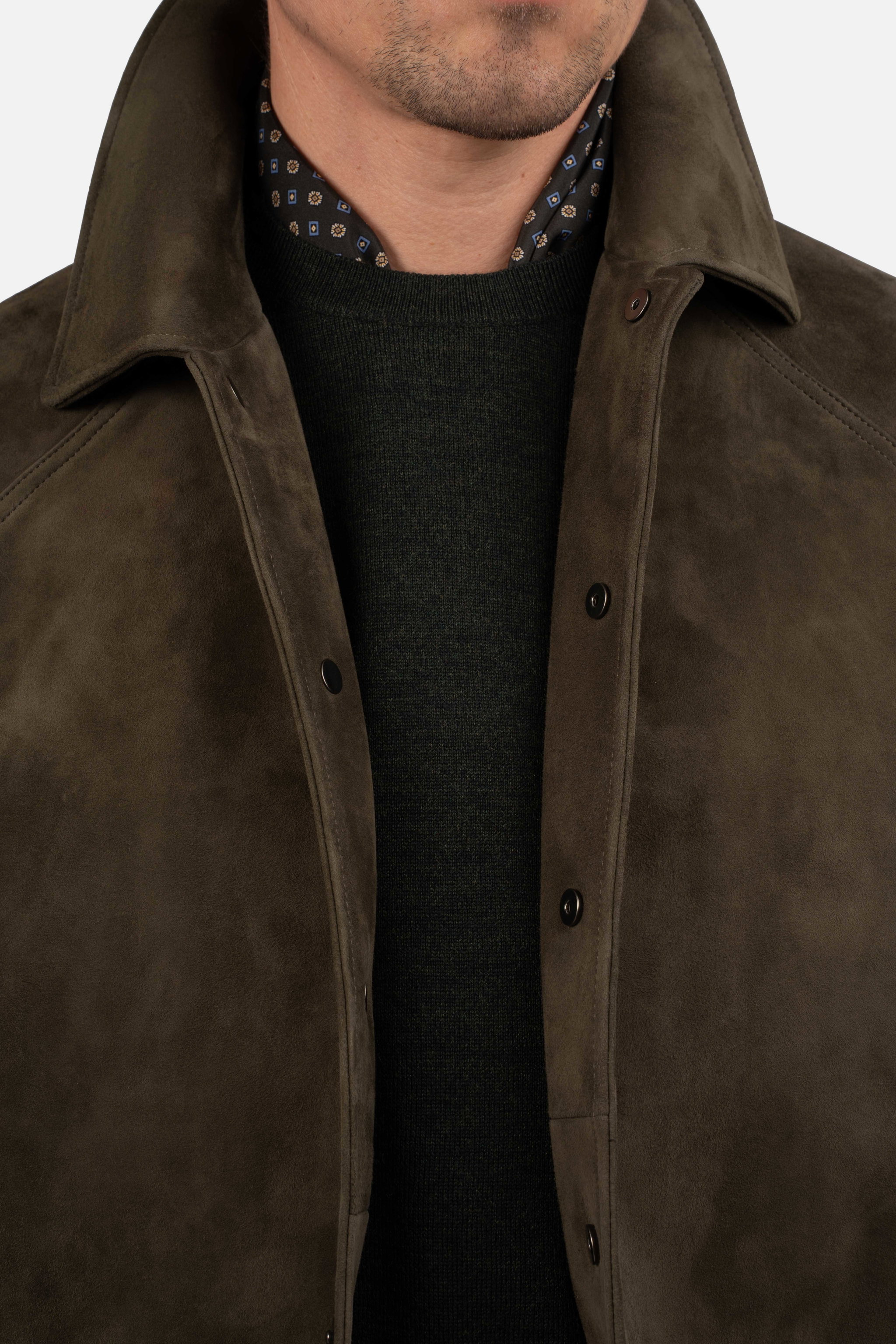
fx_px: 2688
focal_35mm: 72
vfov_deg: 28.1
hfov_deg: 18.9
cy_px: 672
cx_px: 448
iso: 100
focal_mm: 72
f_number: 8
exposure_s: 1/125
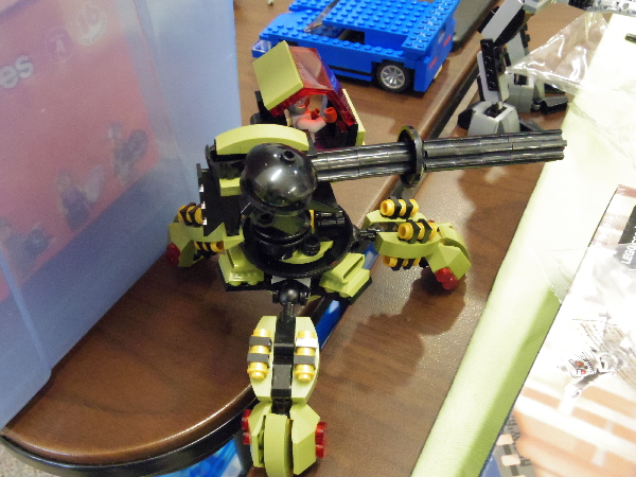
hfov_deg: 52.6
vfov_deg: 40.7
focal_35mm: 35
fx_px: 643
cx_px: 318
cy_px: 238
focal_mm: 6.4
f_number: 4.5
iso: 2500
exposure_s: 1/60
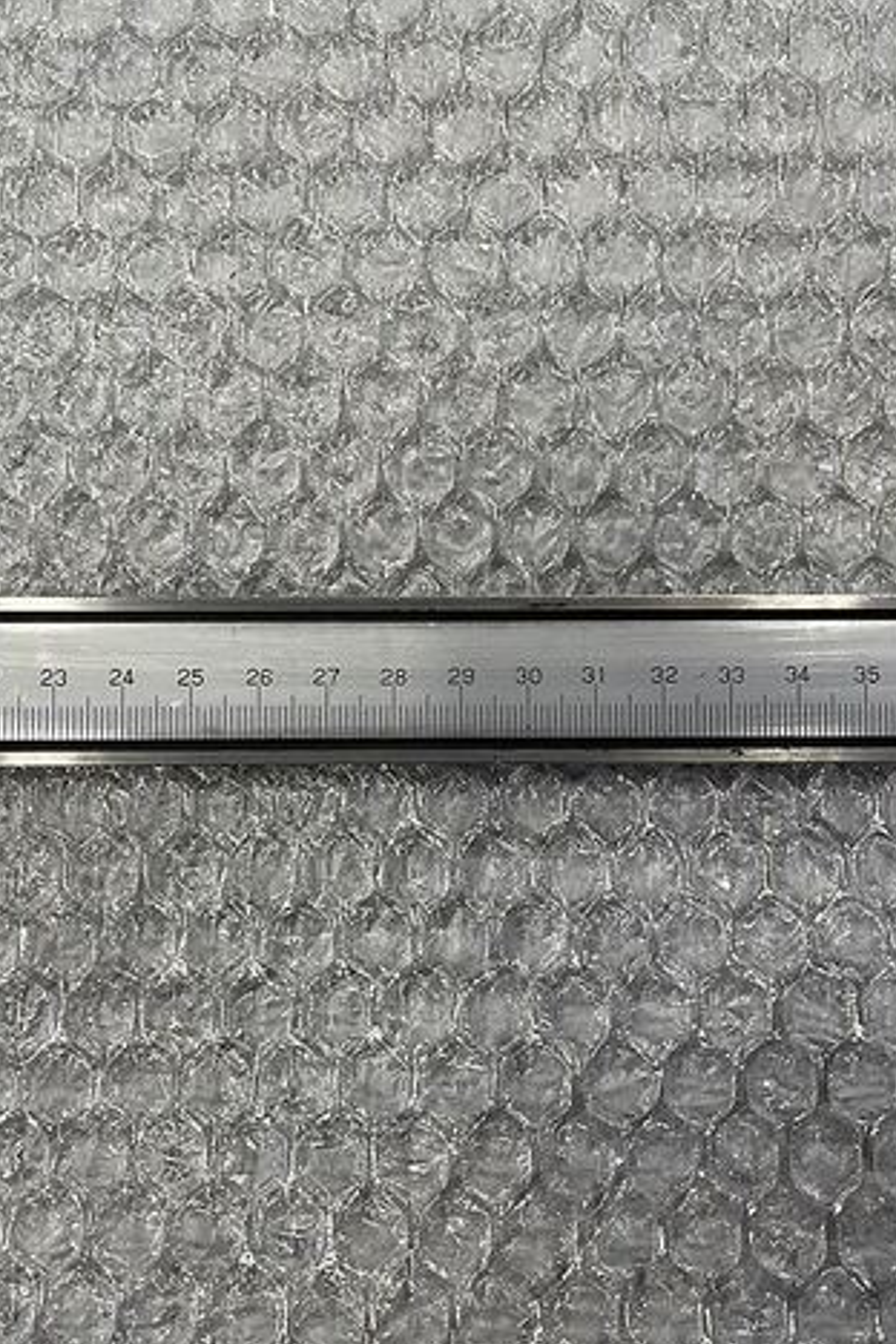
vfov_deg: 51.9
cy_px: 672
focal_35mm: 37
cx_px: 379
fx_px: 1381
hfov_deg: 35.9
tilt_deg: -86.8
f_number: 1.6
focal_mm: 5.1
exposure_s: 1/121
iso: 80
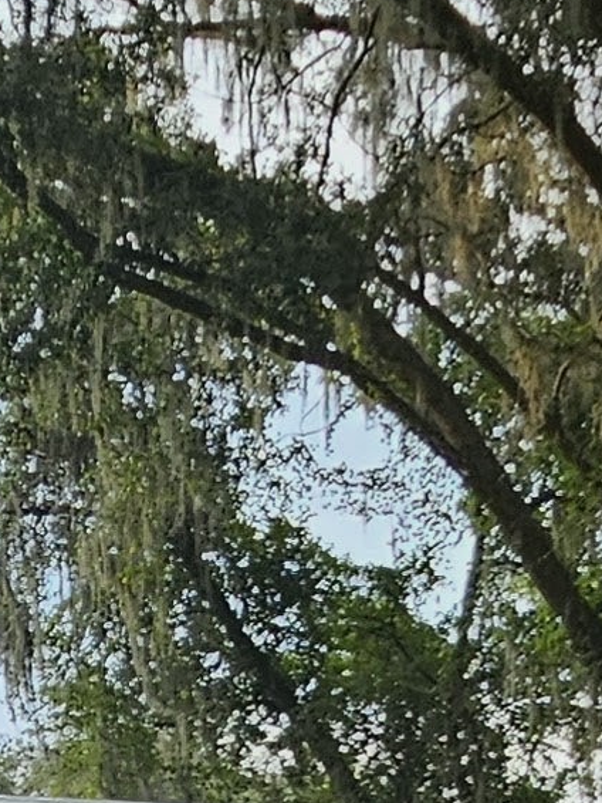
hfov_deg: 15.9
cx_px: 88
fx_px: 2132
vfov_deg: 18.5
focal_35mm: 92
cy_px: 1252
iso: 50
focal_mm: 2.2
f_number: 2.2
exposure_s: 1/340
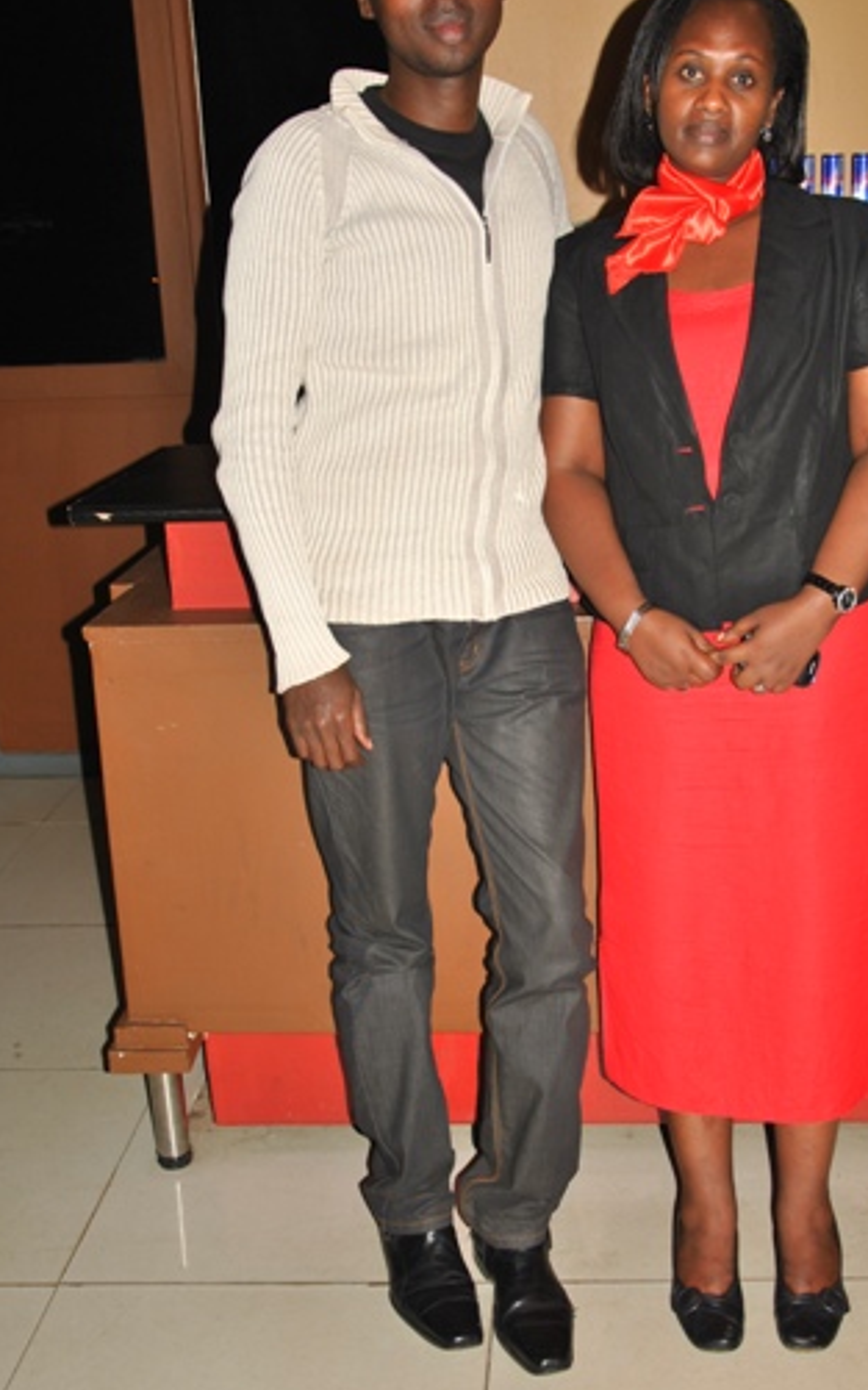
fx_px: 1628
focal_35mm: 43
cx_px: 521
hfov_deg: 29.8
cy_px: 655
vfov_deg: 46.2
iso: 100
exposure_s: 1/60
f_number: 5.6
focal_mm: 22
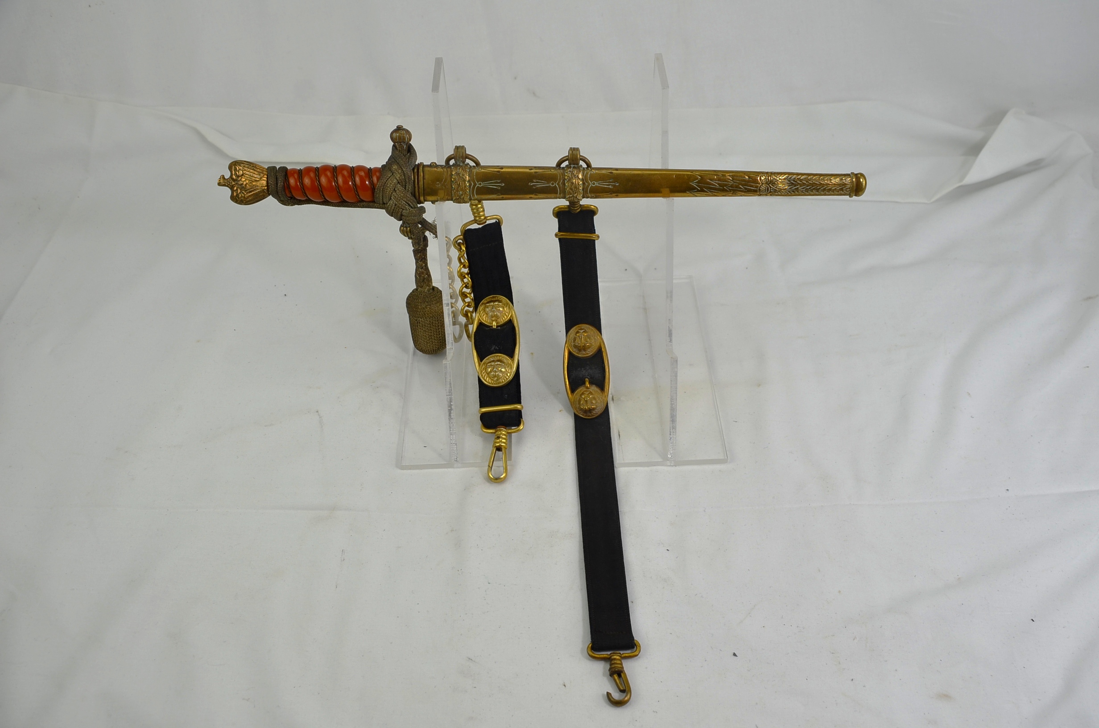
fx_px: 1097
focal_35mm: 36
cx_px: 550
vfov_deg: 36.7
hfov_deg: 53.2
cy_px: 364
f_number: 6.3
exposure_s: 1/160
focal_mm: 24
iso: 200
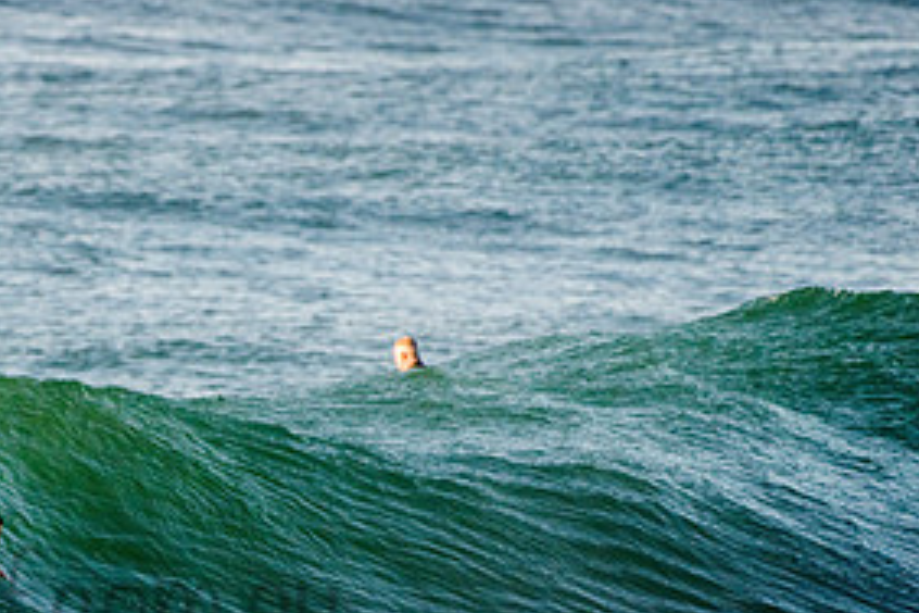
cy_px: 569
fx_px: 26266
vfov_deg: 1.3
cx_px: -7
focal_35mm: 1029
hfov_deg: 2.0
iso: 320
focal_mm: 500
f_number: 5.6
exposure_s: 1/1600
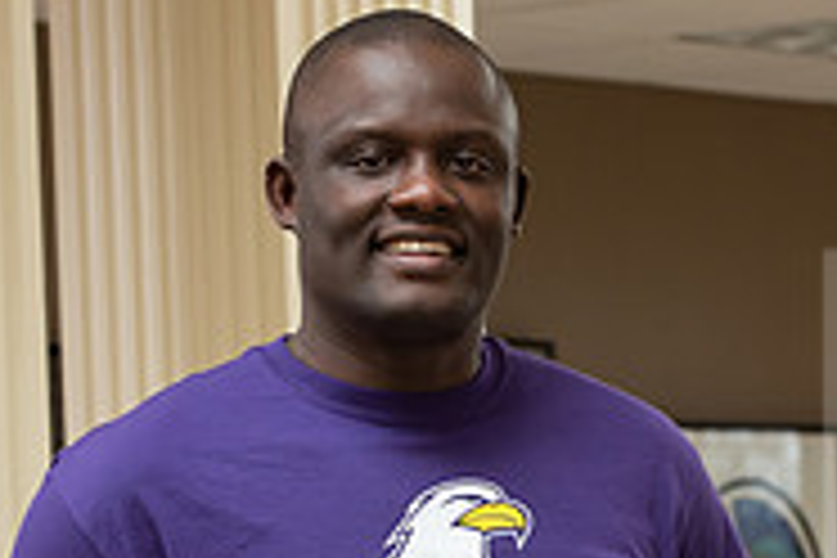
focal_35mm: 268
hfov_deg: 7.7
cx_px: 688
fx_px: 6231
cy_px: 794
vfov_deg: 5.1
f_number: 7.1
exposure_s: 1/200
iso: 1250
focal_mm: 86
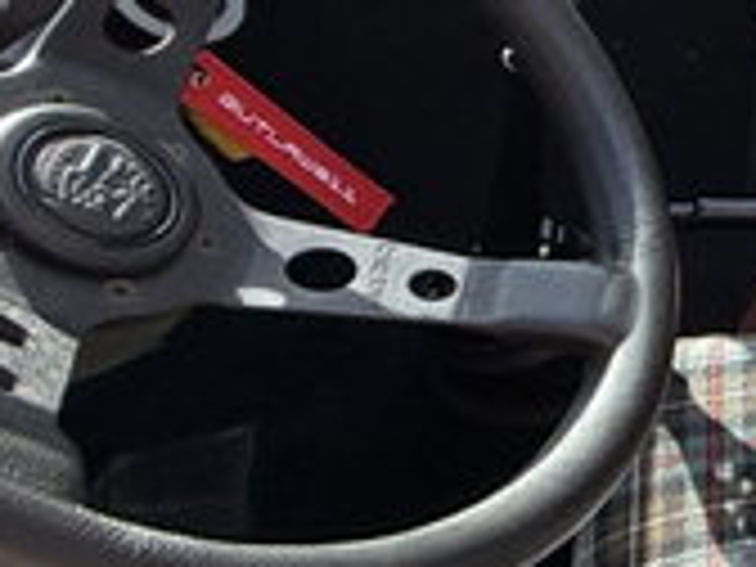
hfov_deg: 17.6
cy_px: 108
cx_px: 1611
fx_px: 1398
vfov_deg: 22.6
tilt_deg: -49.1
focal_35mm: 64
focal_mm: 2.22
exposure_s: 1/388
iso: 50
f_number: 2.2
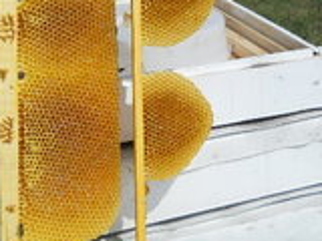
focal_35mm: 105
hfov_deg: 18.7
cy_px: -11
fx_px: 977
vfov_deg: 13.8
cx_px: 191
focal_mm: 7.88
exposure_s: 1/640
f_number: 5.8
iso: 80
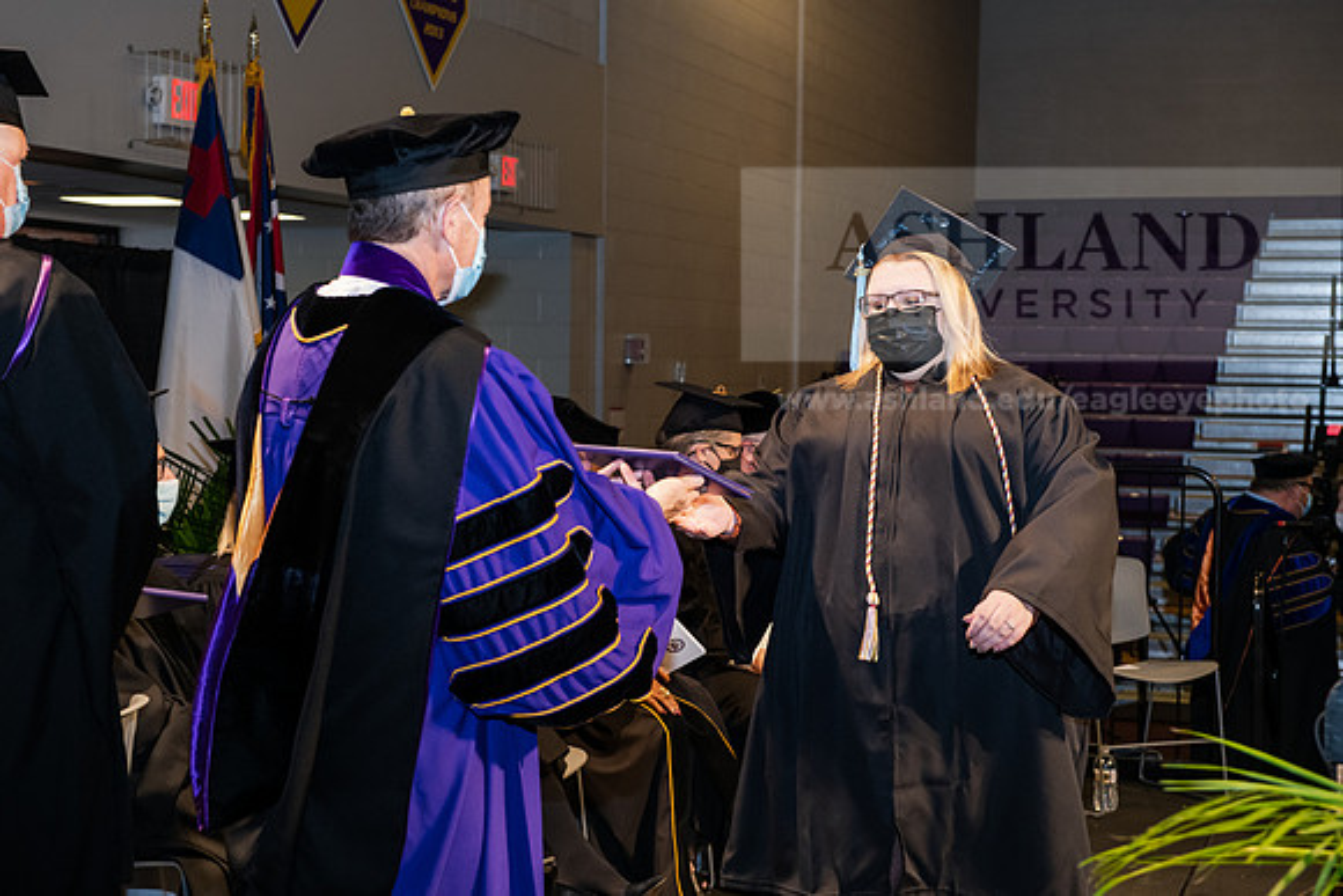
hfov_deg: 32.4
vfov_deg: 21.9
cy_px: 448
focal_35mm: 62
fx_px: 2313
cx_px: 672
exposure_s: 1/200
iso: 1600
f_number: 6.3
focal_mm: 62
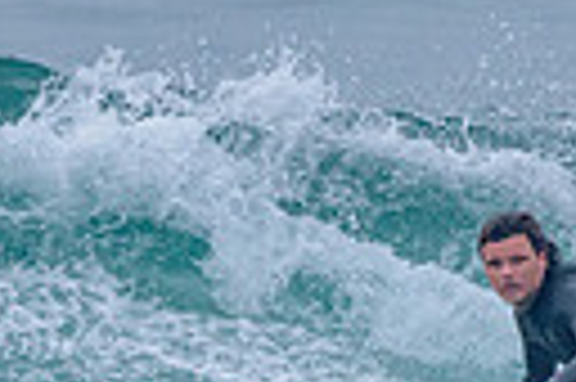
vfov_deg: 0.5
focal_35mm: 2775
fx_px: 44343
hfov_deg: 0.7
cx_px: 389
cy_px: 489
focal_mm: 500
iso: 1600
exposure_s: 1/2000
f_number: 5.6
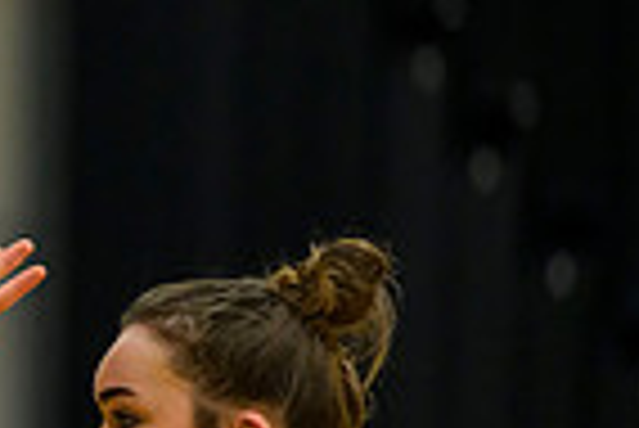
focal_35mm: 815
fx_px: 14481
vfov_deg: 1.7
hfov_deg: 2.5
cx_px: -590
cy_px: 219
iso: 4000
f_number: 3.2
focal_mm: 200
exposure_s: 1/1000
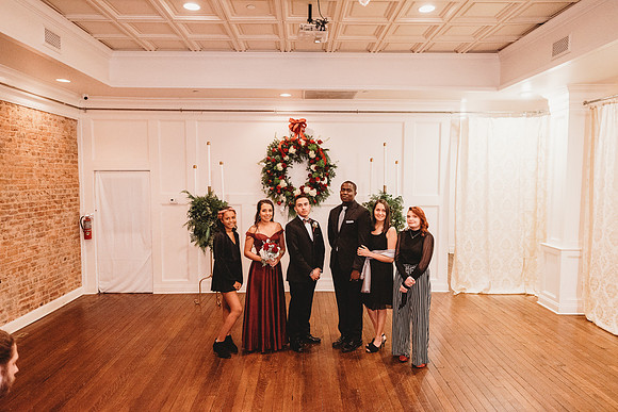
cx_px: 309
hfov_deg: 73.7
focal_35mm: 24
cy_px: 206
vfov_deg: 53.2
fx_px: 412
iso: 5000
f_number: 2.8
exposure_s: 1/160
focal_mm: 24
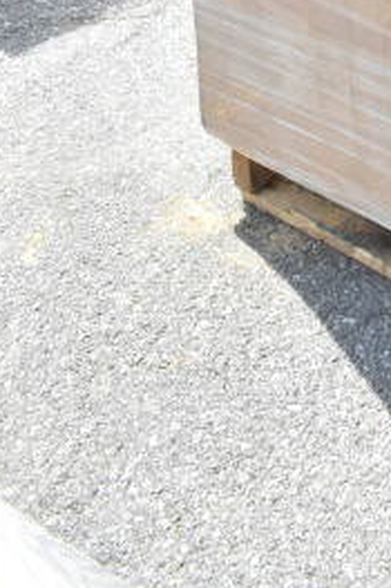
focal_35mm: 94
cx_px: 561
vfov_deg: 18.3
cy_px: -387
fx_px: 1533
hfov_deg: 13.8
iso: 1600
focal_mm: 18
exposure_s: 1/640
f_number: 13
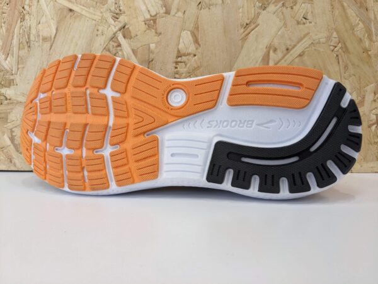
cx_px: 189
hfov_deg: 65.3
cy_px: 142
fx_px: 295
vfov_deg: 51.4
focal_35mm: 27
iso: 103
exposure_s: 1/99.9
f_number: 1.73
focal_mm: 4.38
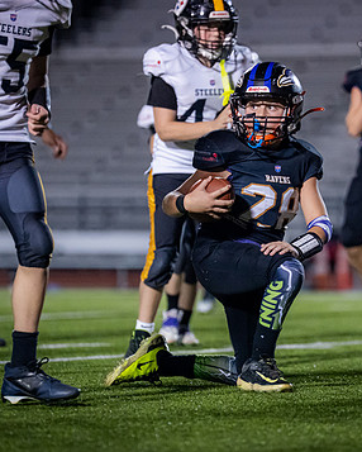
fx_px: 4670
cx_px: 245
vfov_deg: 5.5
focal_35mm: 349
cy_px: 201
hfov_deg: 4.4
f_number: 2.8
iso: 4000
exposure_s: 1/1000
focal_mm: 180
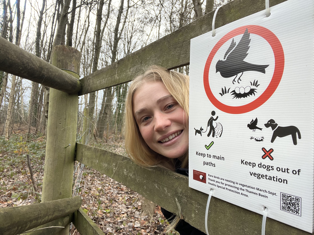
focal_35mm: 23
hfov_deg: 73.9
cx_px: 157
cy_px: 118
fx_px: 209
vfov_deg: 58.9
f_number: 2.2
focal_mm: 2.71
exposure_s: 1/121
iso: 50
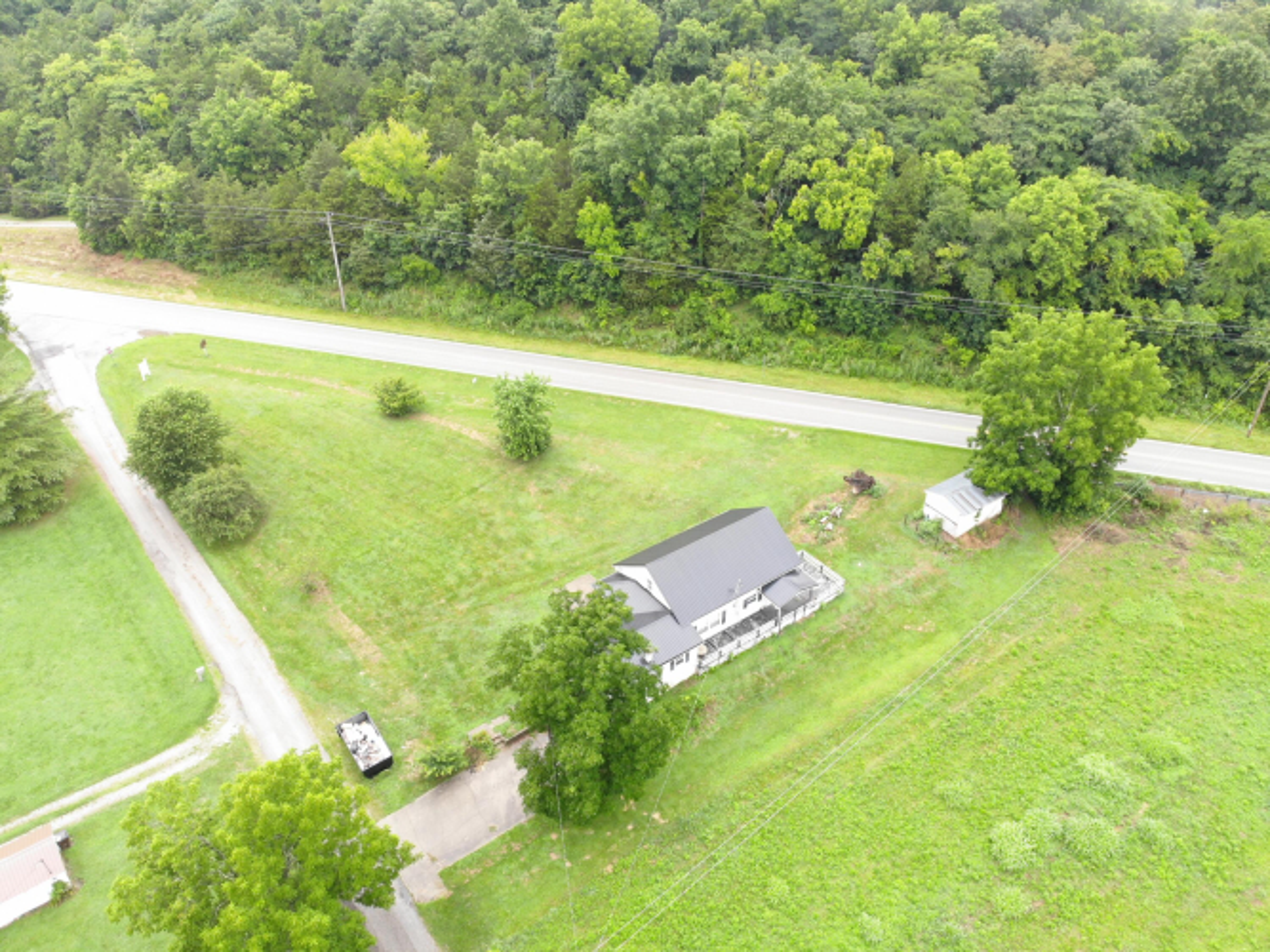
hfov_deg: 71.6
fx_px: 880
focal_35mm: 24
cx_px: 635
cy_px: 476
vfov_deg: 56.8
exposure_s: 1/30
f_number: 2.8
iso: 120
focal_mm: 4.5
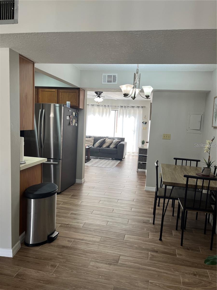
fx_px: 217
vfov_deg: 67.3
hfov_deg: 53.1
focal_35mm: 26
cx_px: 108
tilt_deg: -6.7
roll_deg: -2.5
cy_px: 145
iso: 80
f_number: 1.6
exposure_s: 1/120
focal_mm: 5.1
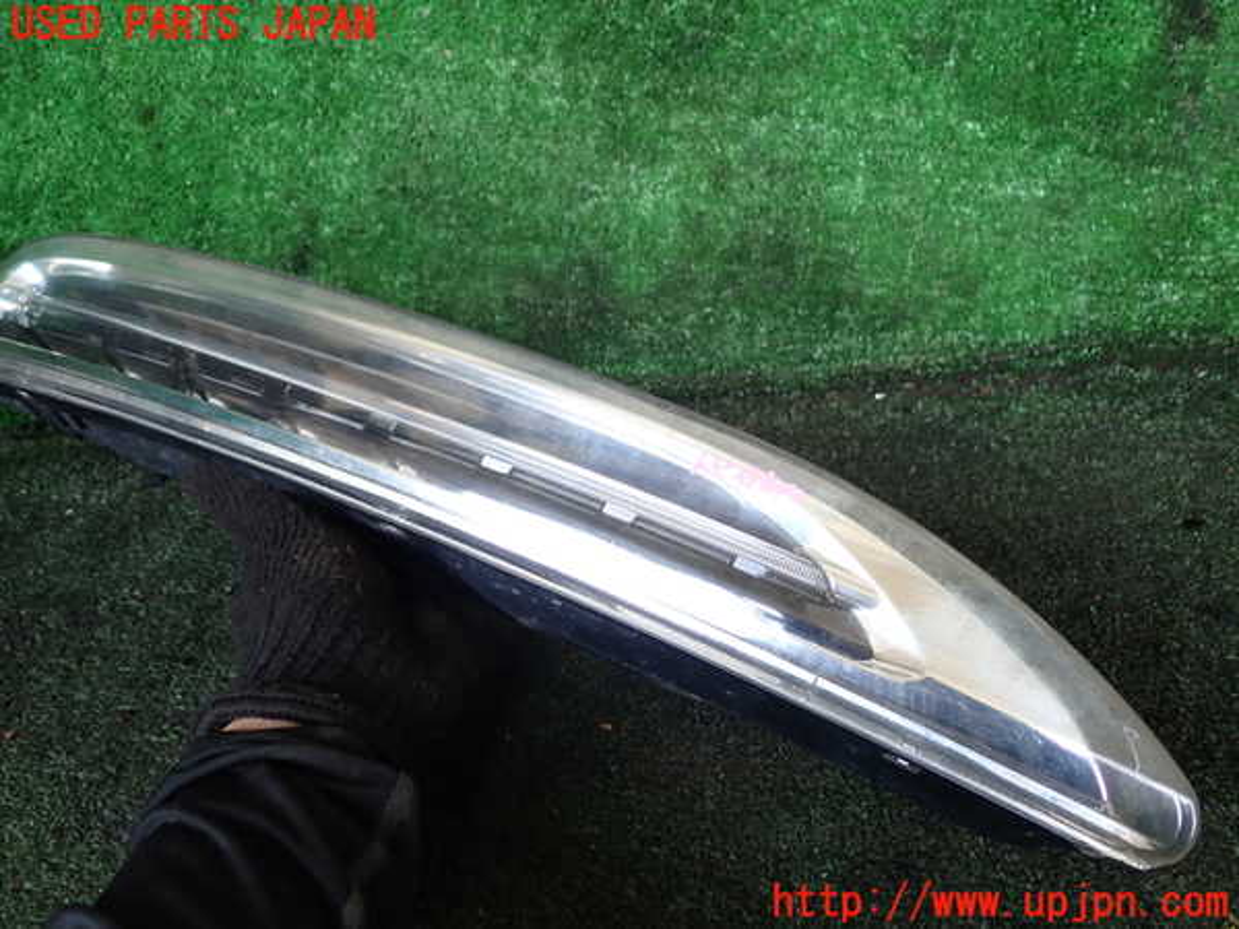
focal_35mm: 30
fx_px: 1074
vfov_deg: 46.8
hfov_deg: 60.0
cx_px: 620
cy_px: 464
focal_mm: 5.4
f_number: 2.3
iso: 125
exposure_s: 1/60
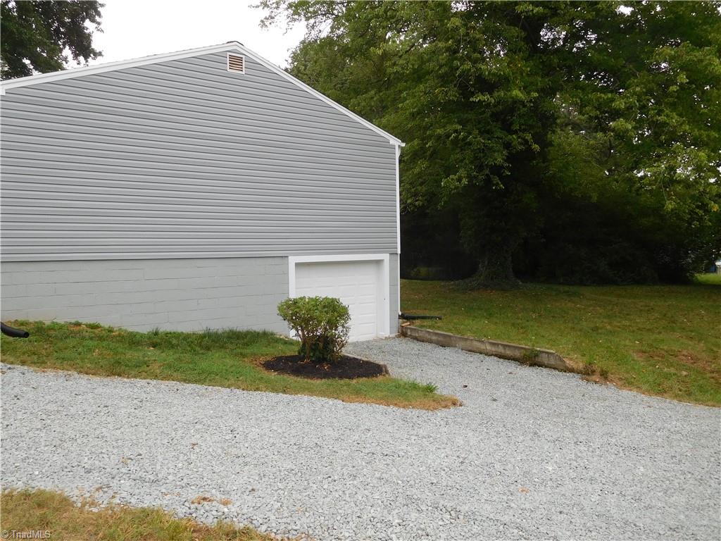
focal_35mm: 25
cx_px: 360
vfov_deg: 54.9
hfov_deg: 69.4
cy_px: 270
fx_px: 521
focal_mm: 4.5
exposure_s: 1/400
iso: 125
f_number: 3.4
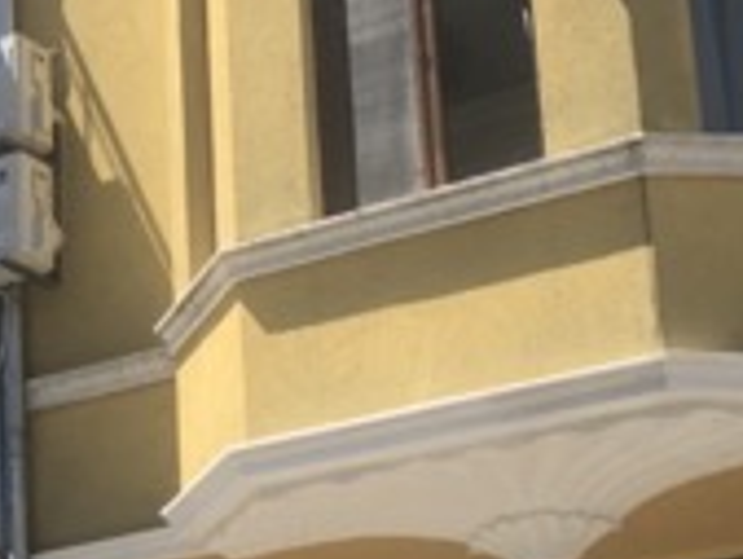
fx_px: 2277
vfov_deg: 13.9
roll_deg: +1.8
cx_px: 44
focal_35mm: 106
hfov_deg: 18.2
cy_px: 480
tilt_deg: +16.0
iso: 20
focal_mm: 4
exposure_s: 1/1171
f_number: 1.8
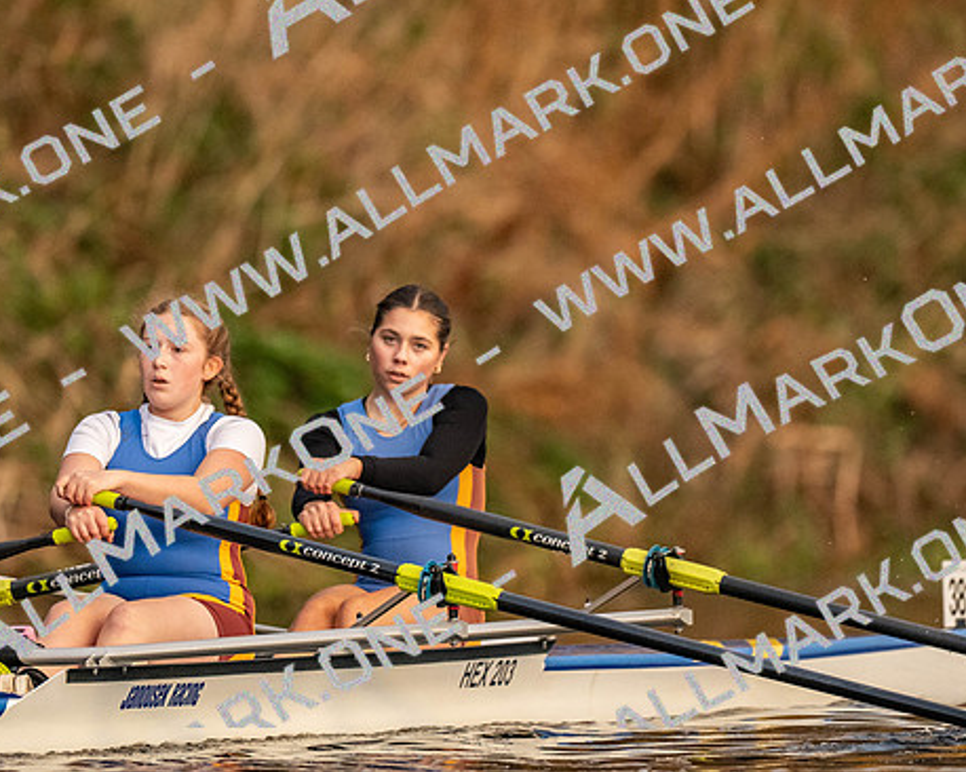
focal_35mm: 1070
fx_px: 30578
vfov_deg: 1.4
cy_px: 367
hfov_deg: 1.8
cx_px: 380
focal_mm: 600
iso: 3200
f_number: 4
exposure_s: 1/2500
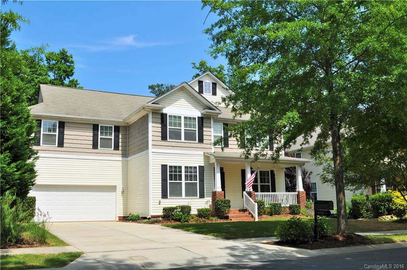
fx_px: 406
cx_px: 204
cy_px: 135
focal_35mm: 36
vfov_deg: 36.7
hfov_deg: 53.2
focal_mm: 24
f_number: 14
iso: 200
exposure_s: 1/200
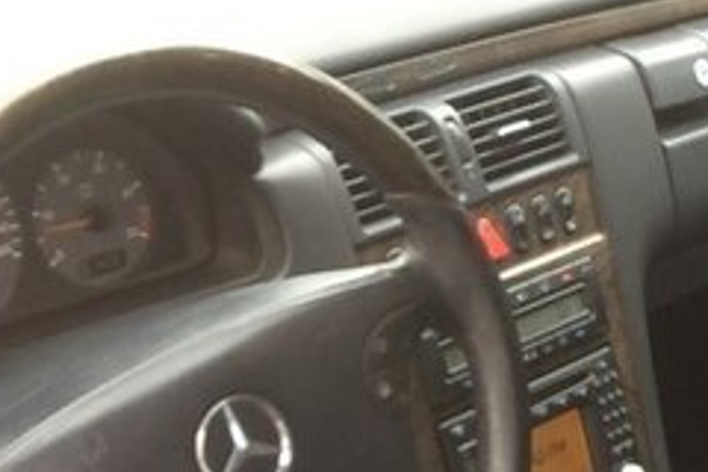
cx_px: 558
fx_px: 1632
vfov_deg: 15.5
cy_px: 642
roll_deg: -6.0
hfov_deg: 24.1
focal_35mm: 83
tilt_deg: -38.9
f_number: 2.2
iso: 100
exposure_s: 1/100
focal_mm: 4.15
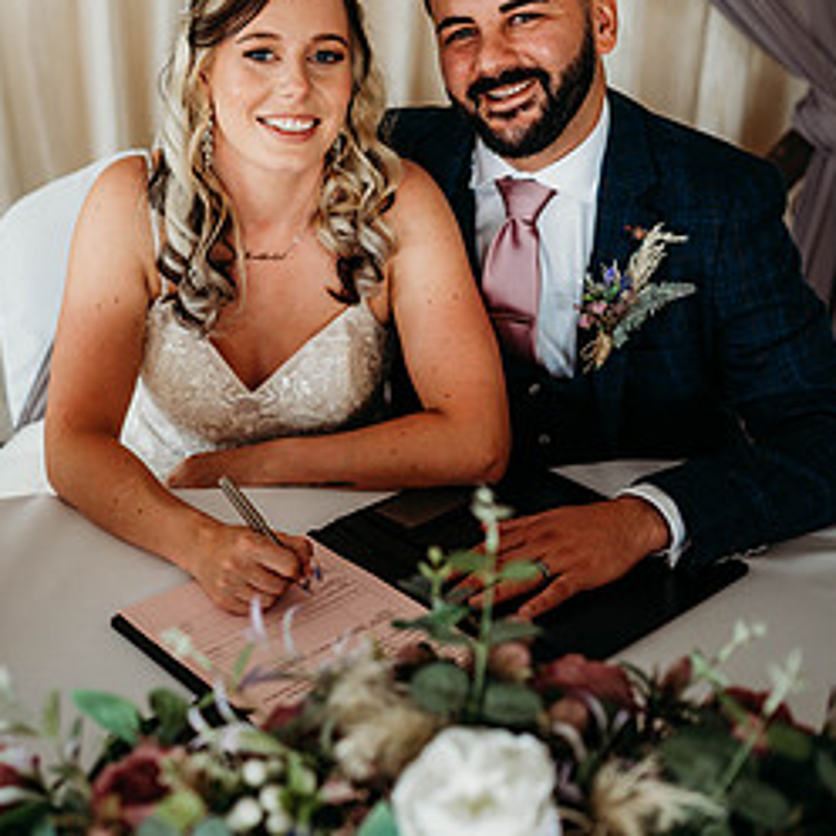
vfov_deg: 31.5
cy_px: 334
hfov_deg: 31.6
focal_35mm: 54
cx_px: 339
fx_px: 1475
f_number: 2
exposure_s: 1/200
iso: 560
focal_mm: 35
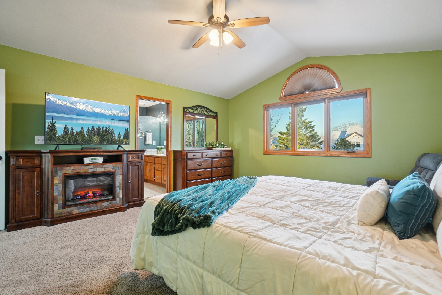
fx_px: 184
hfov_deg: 100.4
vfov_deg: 77.3
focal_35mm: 15
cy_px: 148
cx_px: 221
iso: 400
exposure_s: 1/13
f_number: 8
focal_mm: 10
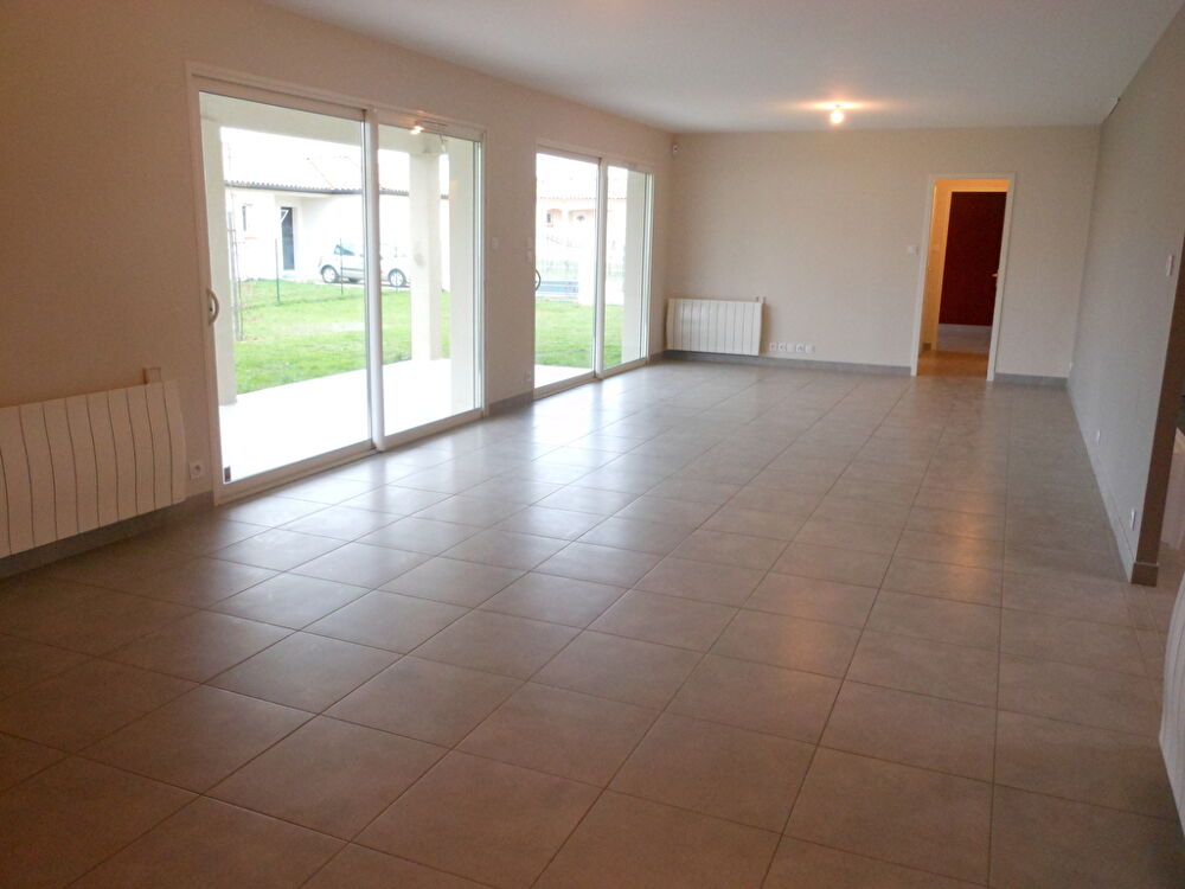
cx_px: 592
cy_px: 444
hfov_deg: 63.4
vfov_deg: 49.7
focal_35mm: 28
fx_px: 959
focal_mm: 5
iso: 400
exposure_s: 1/30
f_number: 3.7
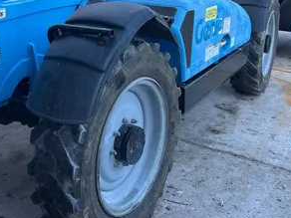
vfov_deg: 28.7
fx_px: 412
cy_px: 29
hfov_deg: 37.3
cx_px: 53
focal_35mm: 49
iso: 32
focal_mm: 5.7
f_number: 1.5
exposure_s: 1/132
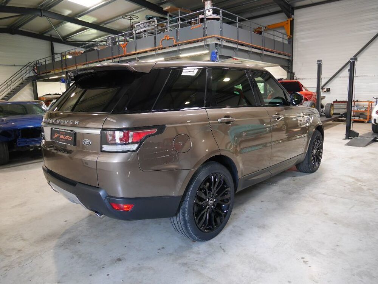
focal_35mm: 24
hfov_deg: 71.6
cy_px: 142
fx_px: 262
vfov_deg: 56.8
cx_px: 189
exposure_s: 1/60
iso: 640
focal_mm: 12
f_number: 3.5
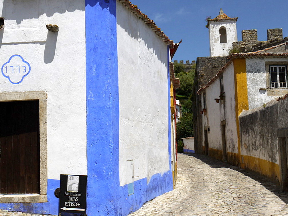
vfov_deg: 26.1
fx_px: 466
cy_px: 108
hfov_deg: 34.3
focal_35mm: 56
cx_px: 124
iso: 100
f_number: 9
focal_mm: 22
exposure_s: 1/250
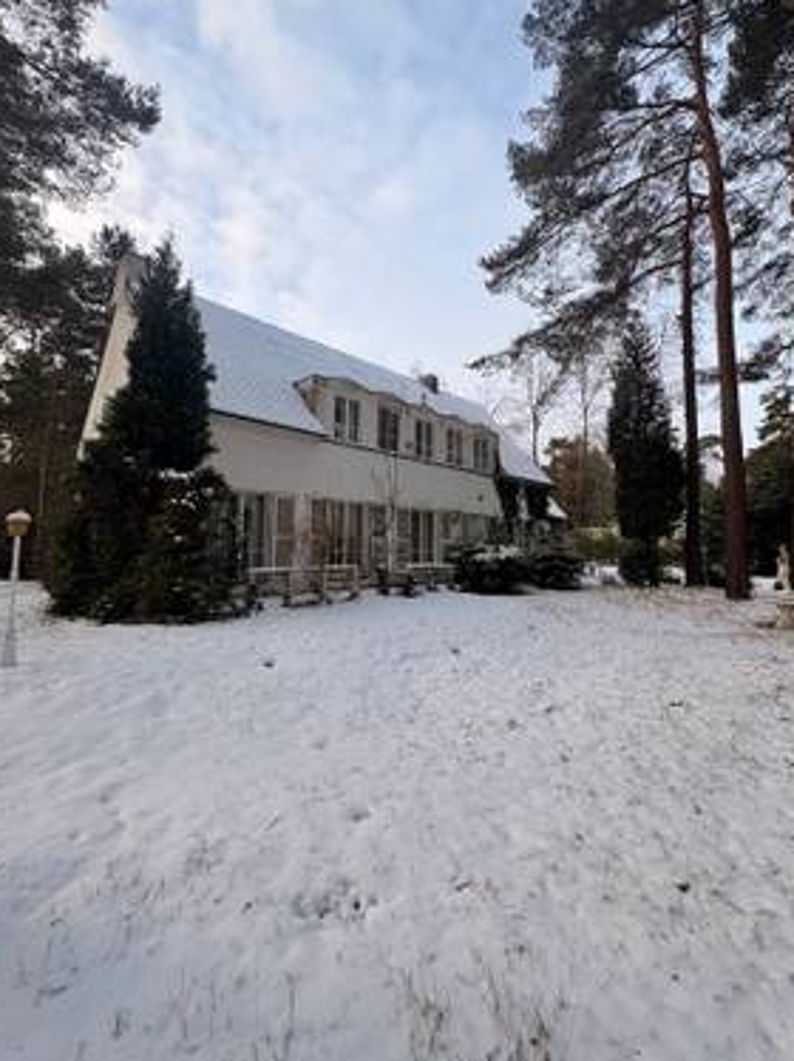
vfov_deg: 94.5
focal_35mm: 16
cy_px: 506
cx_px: 414
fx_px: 490
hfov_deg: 78.0
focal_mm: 2.22
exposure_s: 1/1094
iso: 40
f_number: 2.2
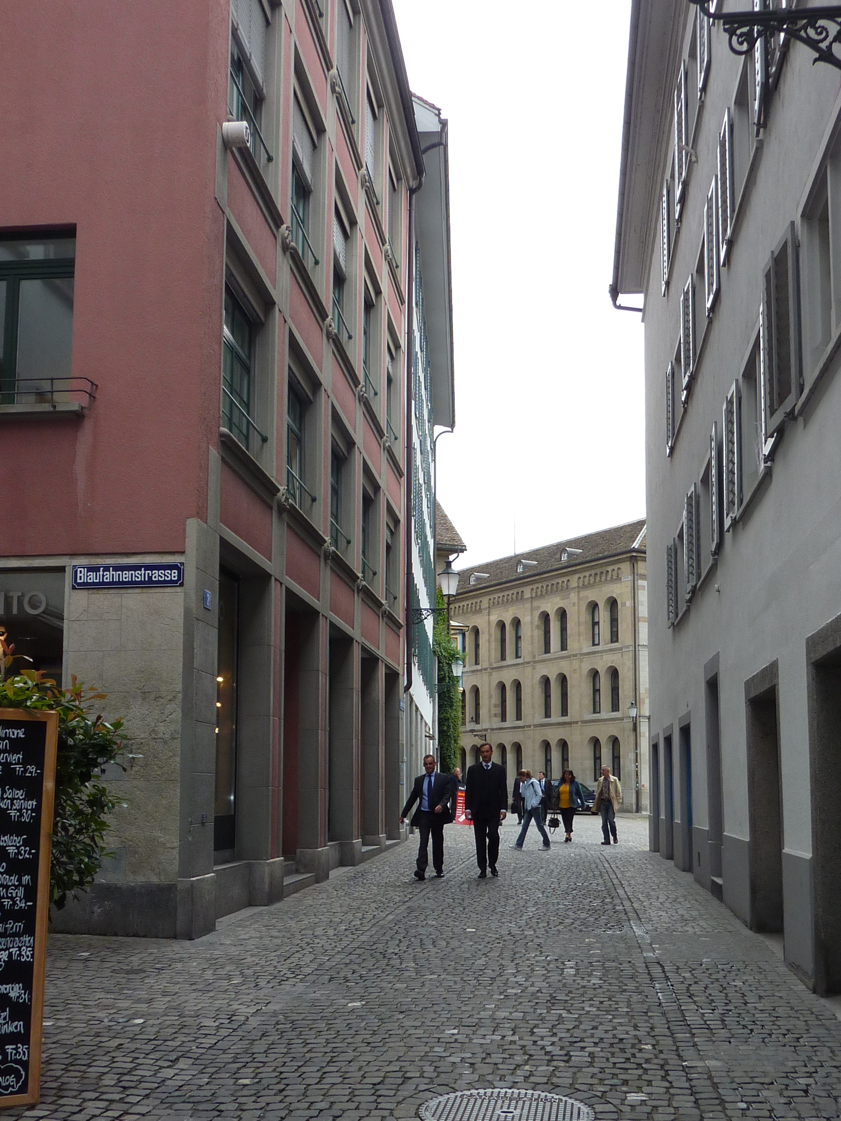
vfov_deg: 52.3
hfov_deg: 40.5
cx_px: 502
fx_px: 1134
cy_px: 671
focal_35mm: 35
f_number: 4
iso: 100
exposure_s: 1/200
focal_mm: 4.1
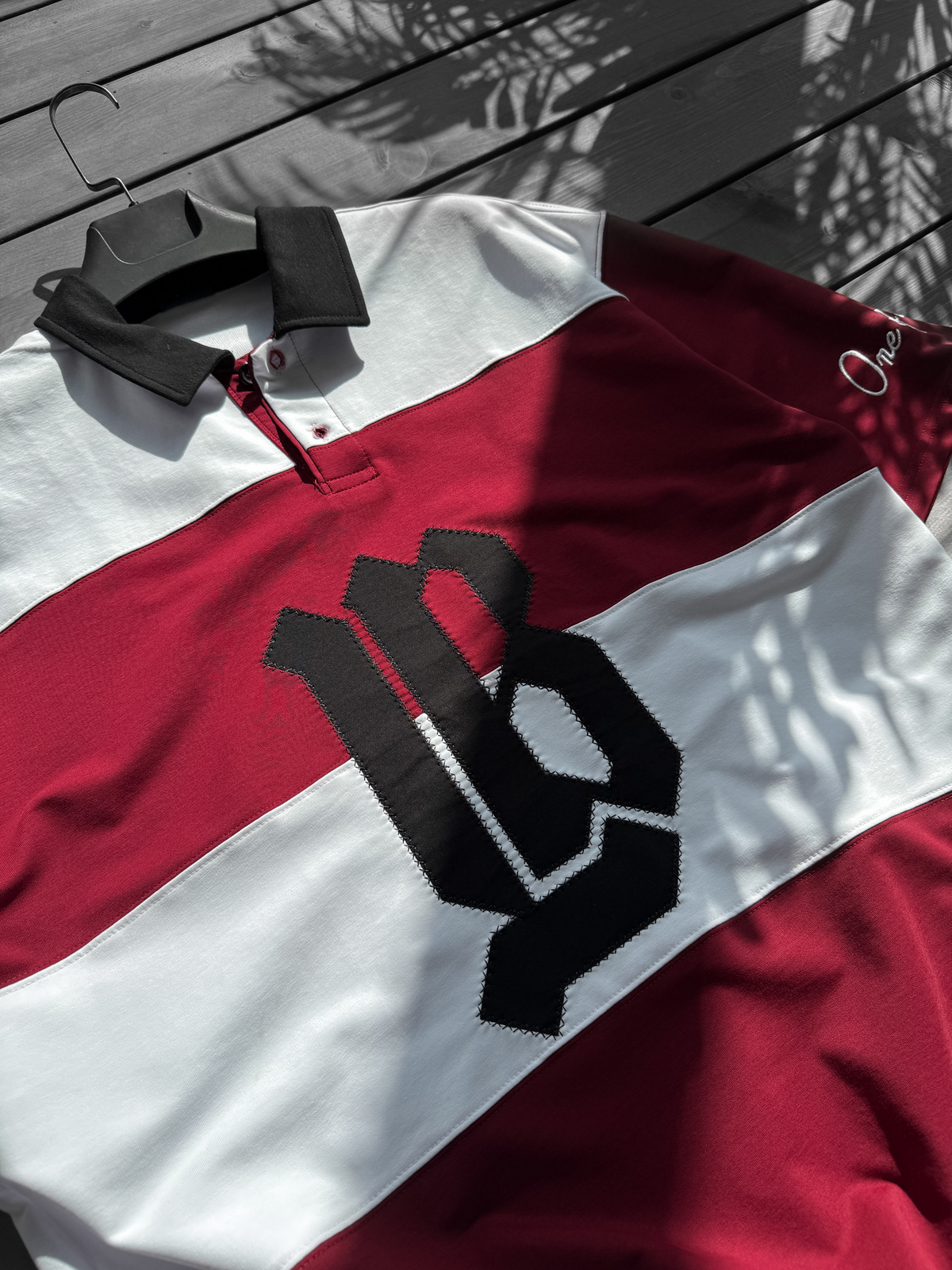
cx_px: 476
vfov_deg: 71.6
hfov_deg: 56.8
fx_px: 880
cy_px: 635
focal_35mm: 24
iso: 80
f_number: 1.8
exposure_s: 1/4300
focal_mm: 6.76
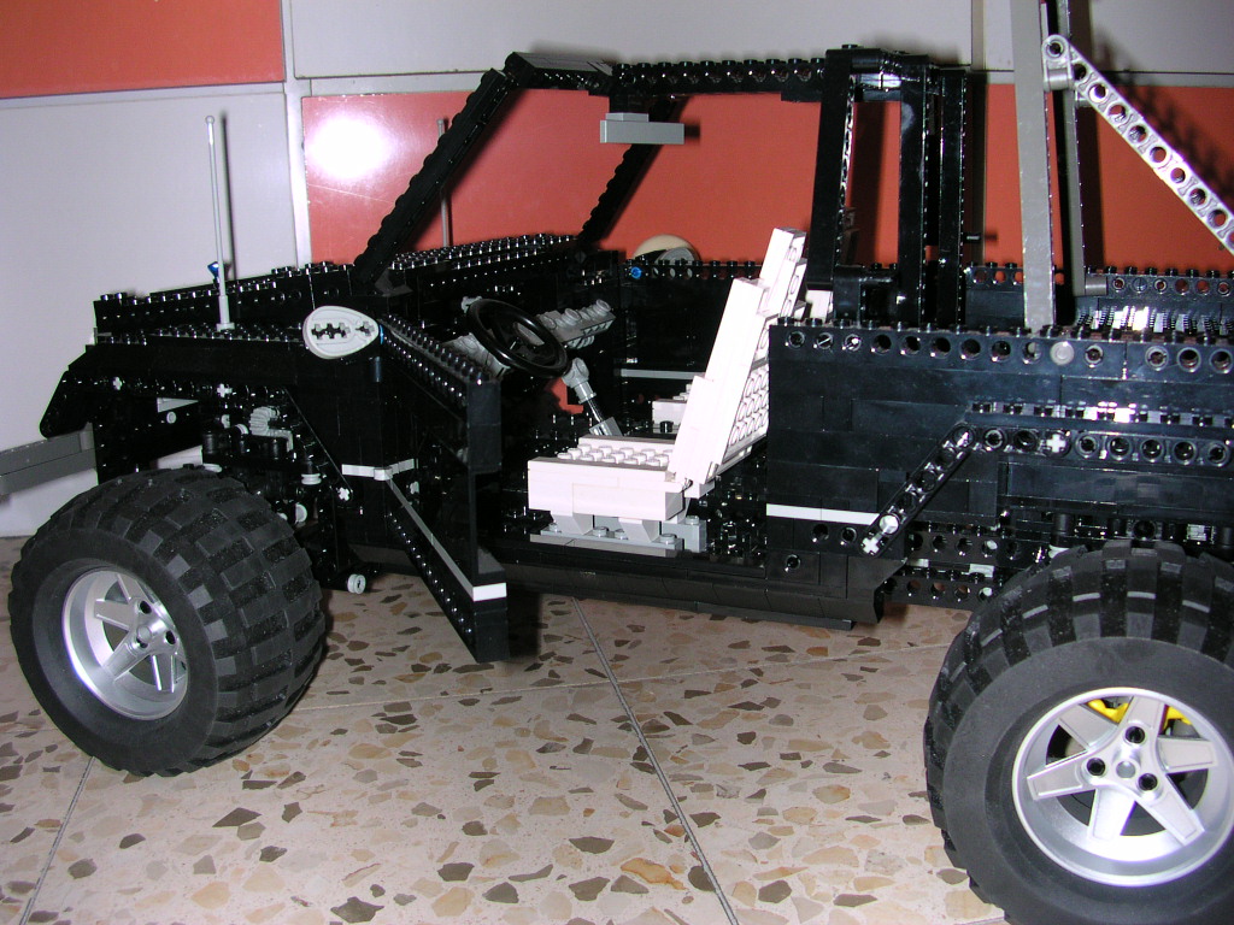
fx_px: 1319
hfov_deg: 50.1
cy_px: 462
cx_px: 617
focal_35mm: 37
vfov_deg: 38.7
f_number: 2.7
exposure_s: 1/60
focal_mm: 5.6
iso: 100
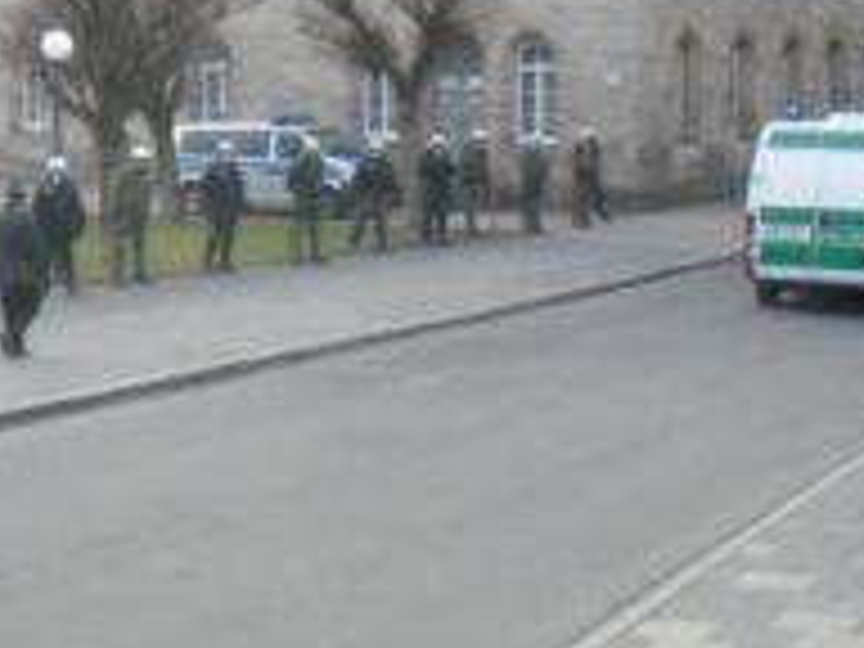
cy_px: 252
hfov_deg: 26.3
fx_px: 1822
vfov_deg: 20.1
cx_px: 212
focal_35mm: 73
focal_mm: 6.3
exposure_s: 1/180
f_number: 8.4
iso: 800
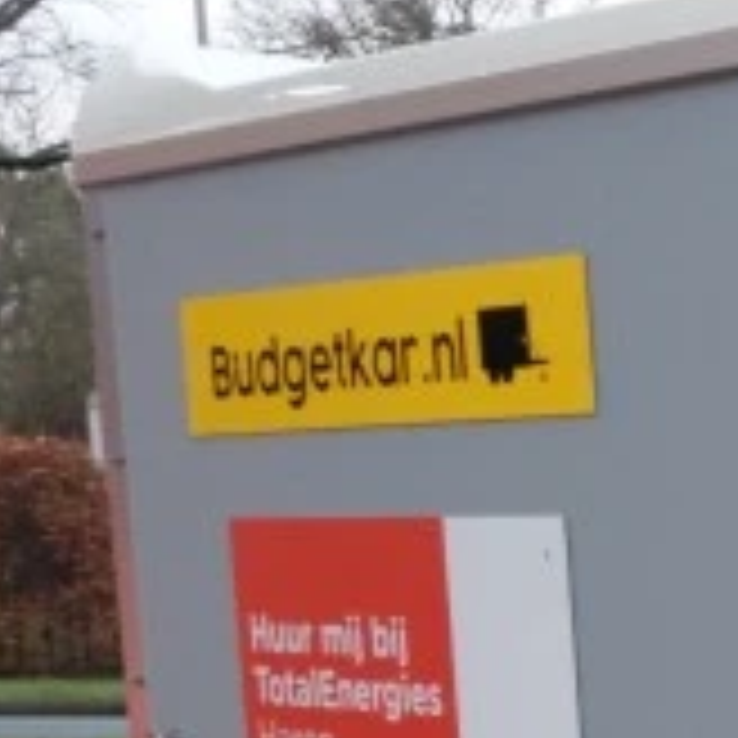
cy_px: 1192
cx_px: 1674
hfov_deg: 11.5
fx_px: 3112
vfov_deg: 12.7
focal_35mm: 129
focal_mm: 5.23
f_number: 1.8
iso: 115
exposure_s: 1/50
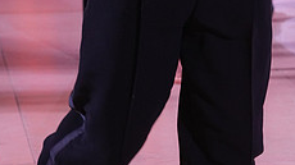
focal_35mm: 185
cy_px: -143
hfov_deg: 11.6
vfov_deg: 6.4
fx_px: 1446
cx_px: 87
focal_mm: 70
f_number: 5
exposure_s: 1/250
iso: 2000
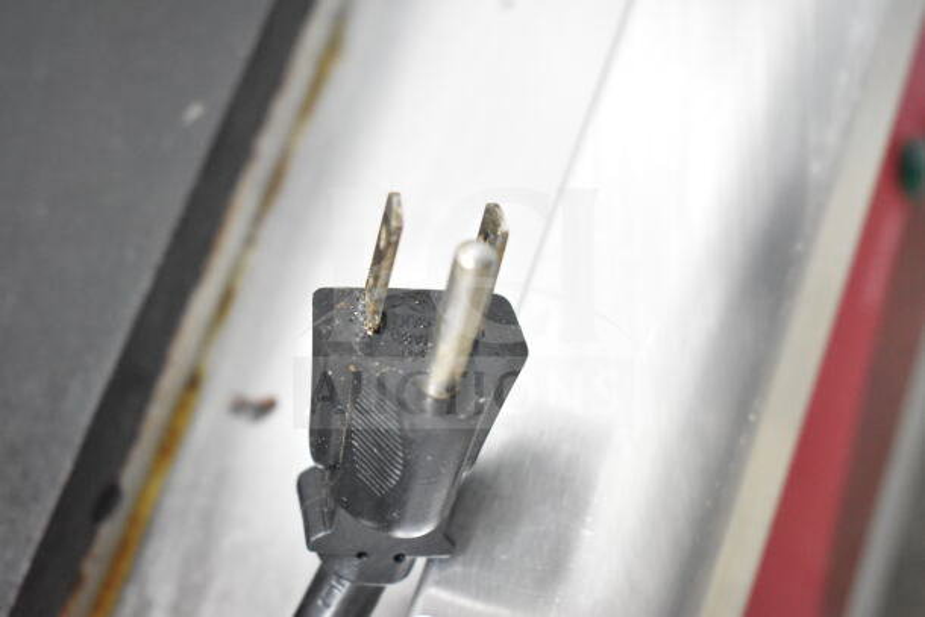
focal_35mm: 69
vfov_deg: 19.7
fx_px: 1773
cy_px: 308
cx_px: 462
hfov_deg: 29.2
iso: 7200
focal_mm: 46
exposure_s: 1/80
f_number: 5.3
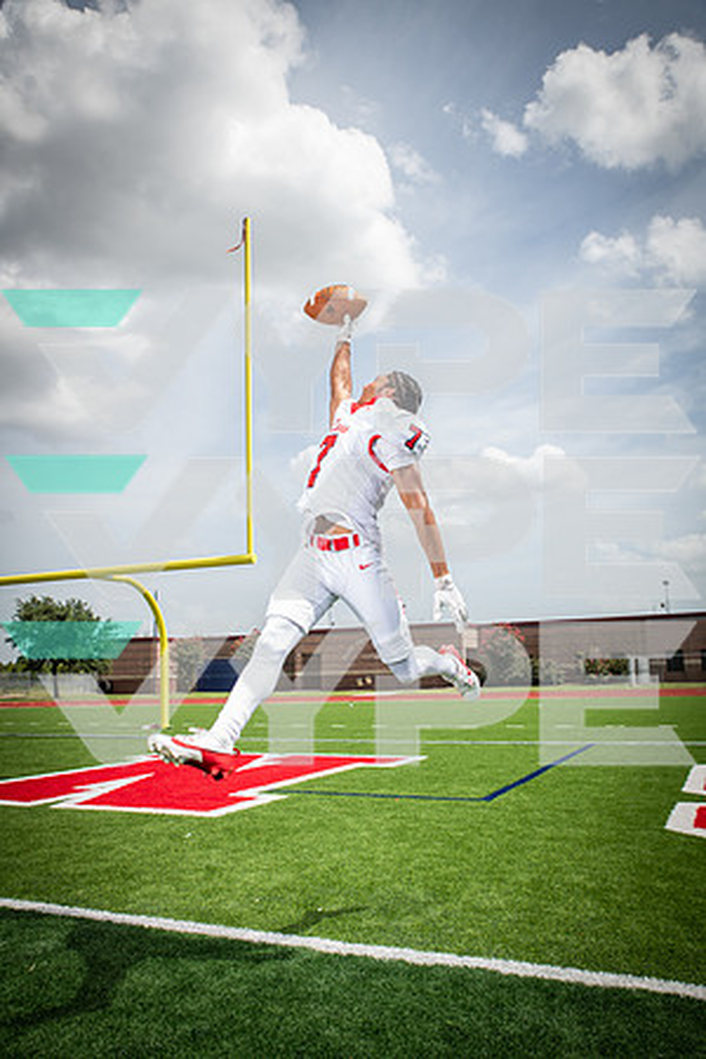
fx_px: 882
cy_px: 530
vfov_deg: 61.9
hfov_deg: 43.6
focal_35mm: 30
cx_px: 353
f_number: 7.1
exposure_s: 1/500
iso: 200
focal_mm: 30
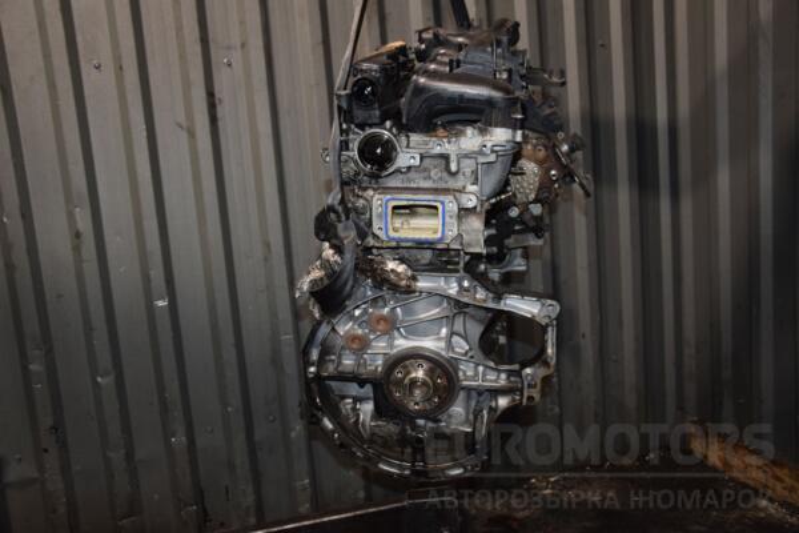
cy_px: 266
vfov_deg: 40.0
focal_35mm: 33
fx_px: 732
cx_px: 400
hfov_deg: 57.2
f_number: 5
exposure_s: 1/60
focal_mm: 22
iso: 800
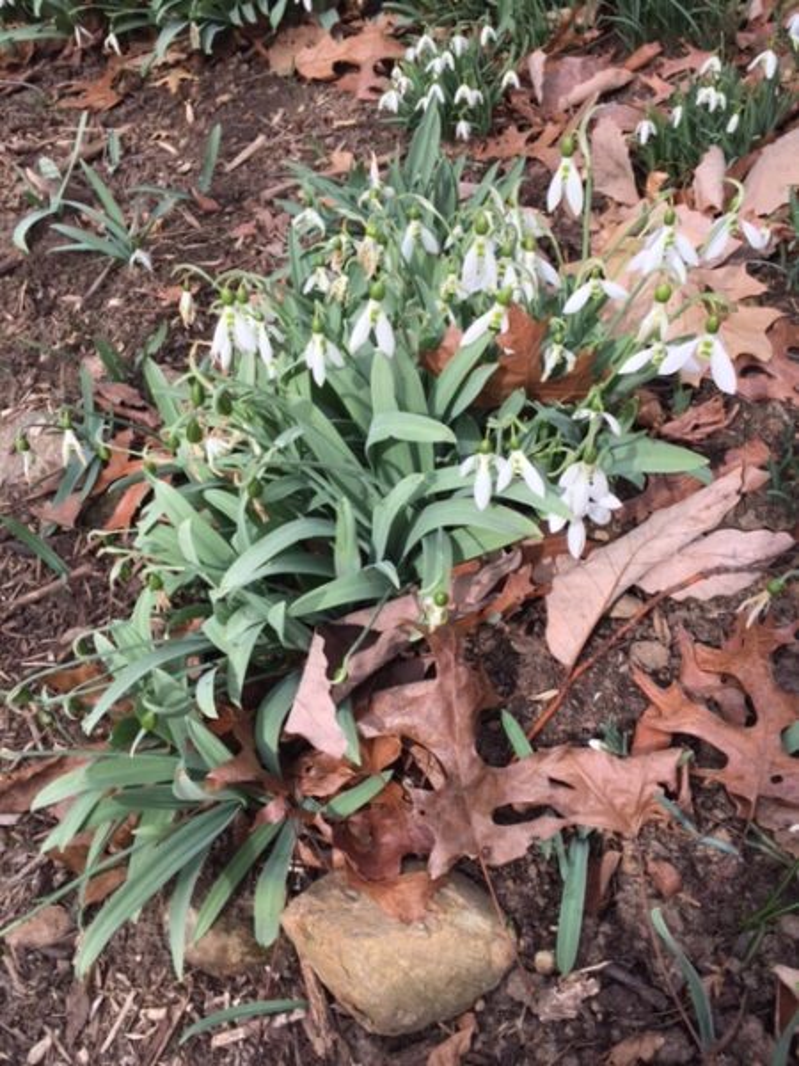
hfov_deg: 48.2
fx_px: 892
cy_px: 533
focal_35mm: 29
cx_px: 400
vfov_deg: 61.7
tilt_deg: -48.8
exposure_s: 1/682
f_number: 2.2
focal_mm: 4.15
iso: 32
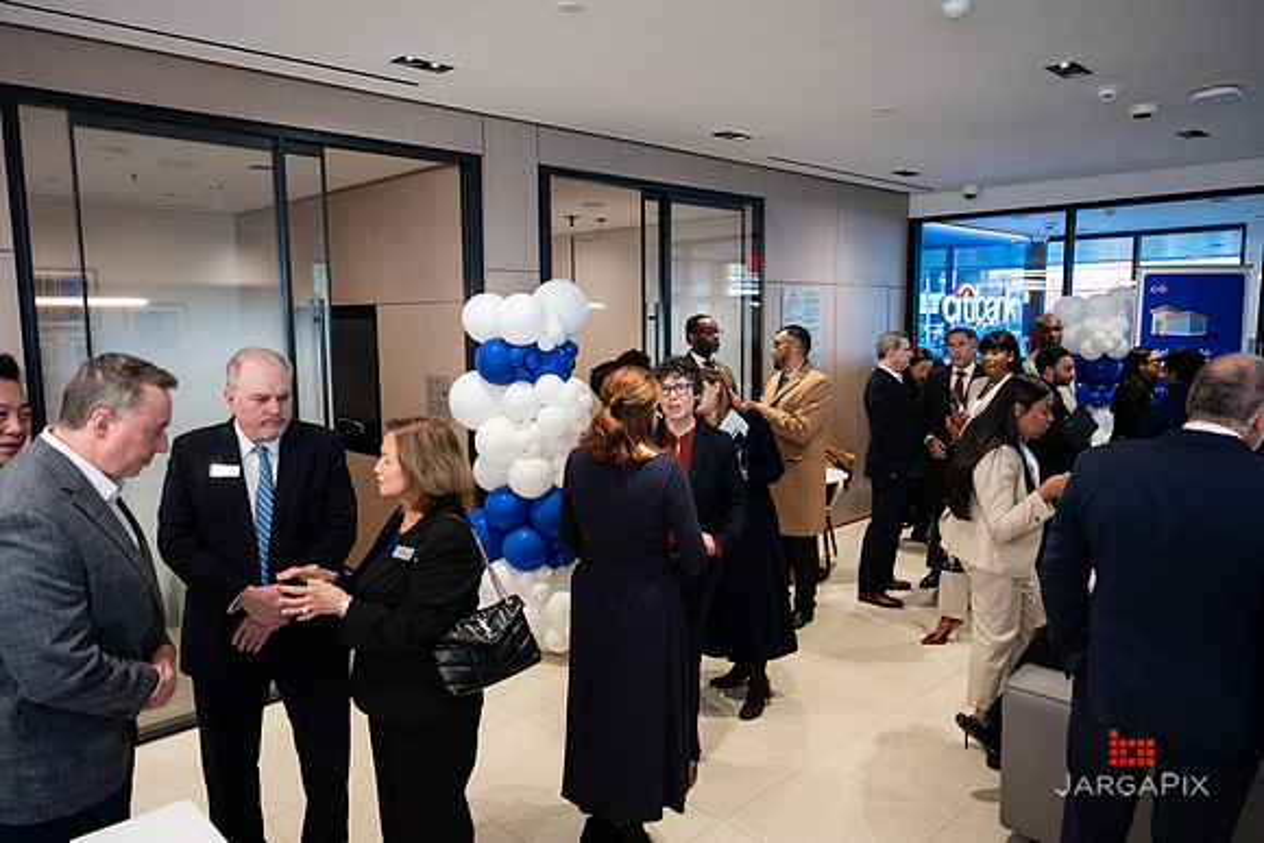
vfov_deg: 52.4
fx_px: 857
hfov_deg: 72.8
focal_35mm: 24
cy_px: 422
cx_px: 632
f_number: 3.2
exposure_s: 1/200
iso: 800
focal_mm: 24
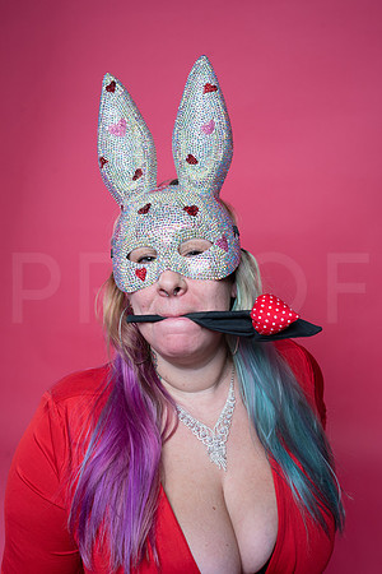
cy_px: 287
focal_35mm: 35
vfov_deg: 54.4
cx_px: 191
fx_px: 557
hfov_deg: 37.9
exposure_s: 1/160
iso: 100
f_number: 8
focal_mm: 35
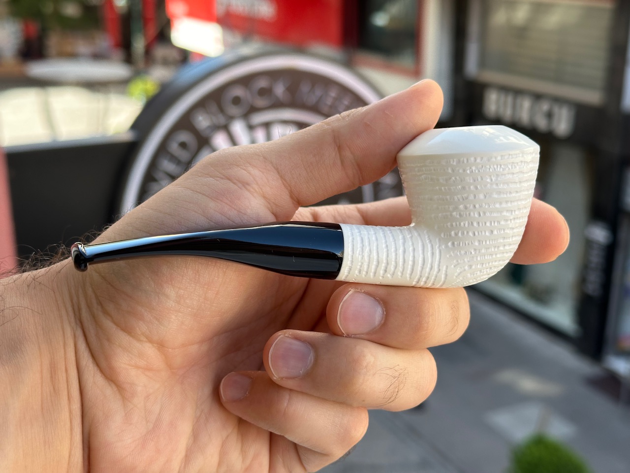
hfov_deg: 39.7
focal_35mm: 48
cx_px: 315
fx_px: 874
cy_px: 236
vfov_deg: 30.3
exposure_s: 1/441
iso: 64
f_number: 1.78
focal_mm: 6.86
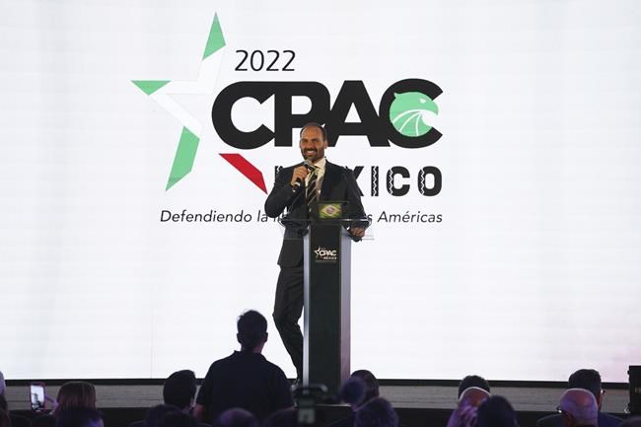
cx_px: 320
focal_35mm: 181
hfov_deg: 11.4
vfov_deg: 7.6
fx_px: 3222
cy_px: 214
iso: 2000
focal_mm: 181
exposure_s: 1/320
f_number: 3.2
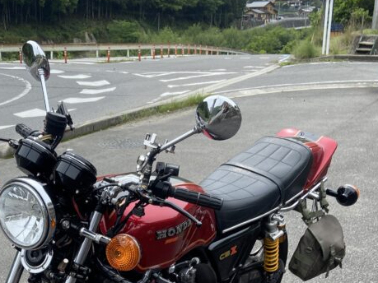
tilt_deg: -25.2
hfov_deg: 32.9
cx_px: 123
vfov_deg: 23.8
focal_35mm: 58
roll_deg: +0.2
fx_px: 633
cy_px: 304
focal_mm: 4.25
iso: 32
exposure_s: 1/1147
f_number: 1.8
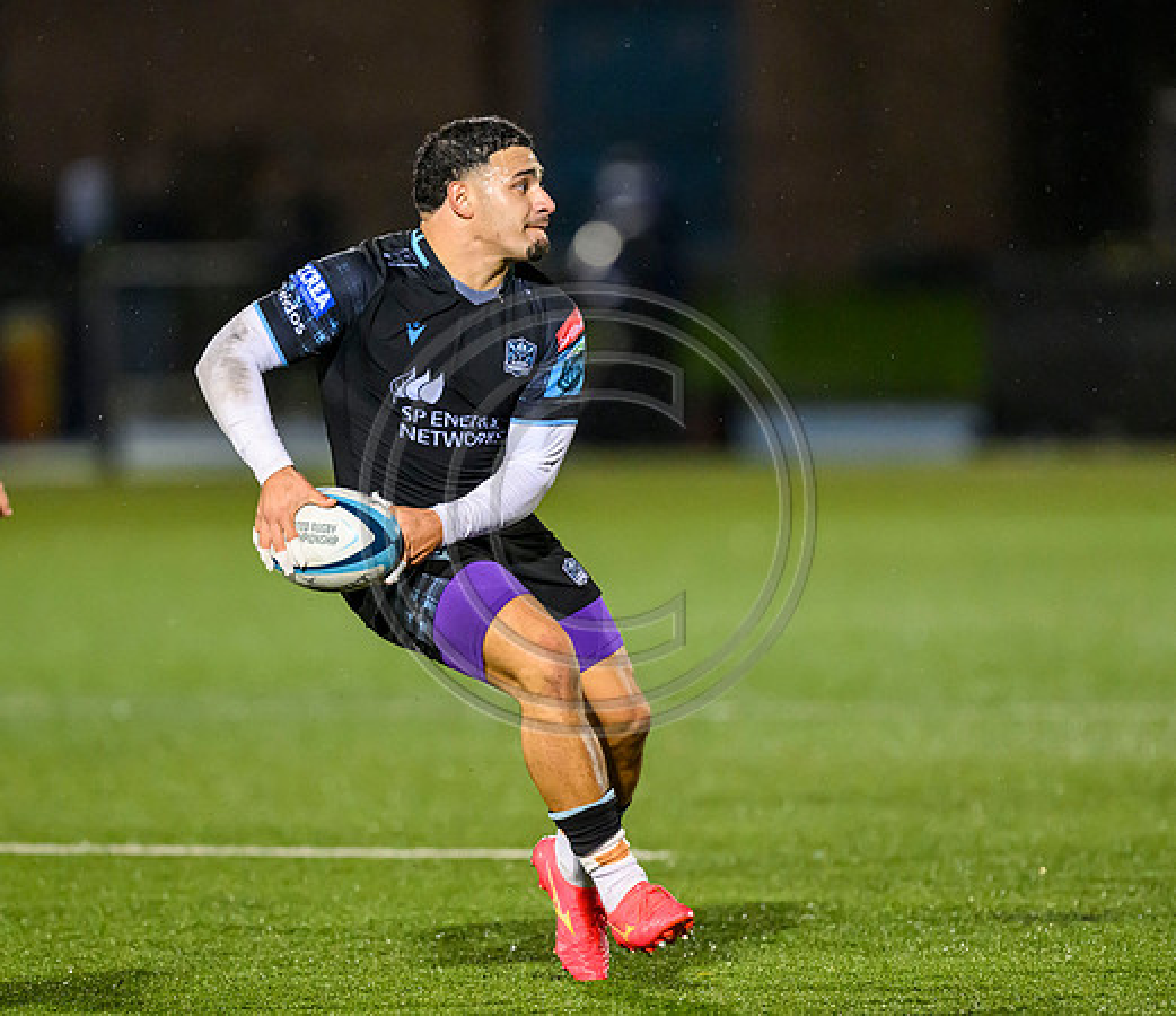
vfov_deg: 2.7
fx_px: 21942
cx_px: 430
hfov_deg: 3.1
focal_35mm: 611
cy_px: 557
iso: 6400
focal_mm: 400
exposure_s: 1/1250
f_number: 3.2
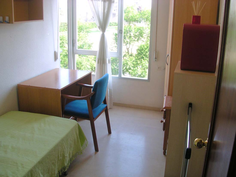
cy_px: 88
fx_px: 252
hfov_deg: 50.1
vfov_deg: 38.7
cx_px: 118
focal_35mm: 37
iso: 100
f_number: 2.7
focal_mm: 5.6
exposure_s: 1/52.8
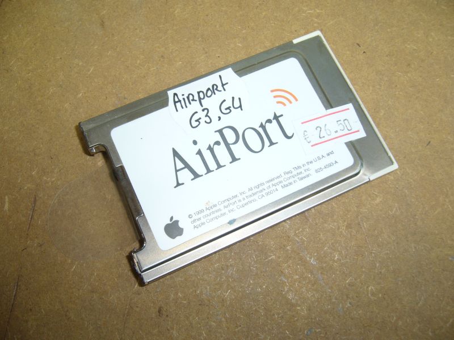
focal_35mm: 35
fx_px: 459
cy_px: 170
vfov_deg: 40.7
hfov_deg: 52.6
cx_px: 227
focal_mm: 5.8
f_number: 2.8
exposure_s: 1/30
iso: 80
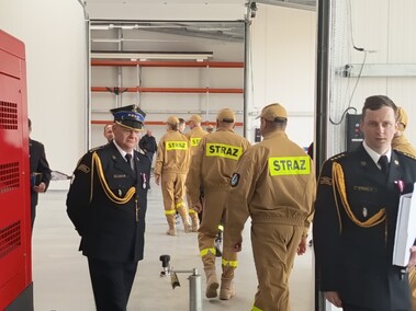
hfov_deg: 34.4
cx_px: 208
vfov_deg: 26.1
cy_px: 156
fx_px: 673
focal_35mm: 56
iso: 231
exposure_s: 1/100
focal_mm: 5.27
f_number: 1.7
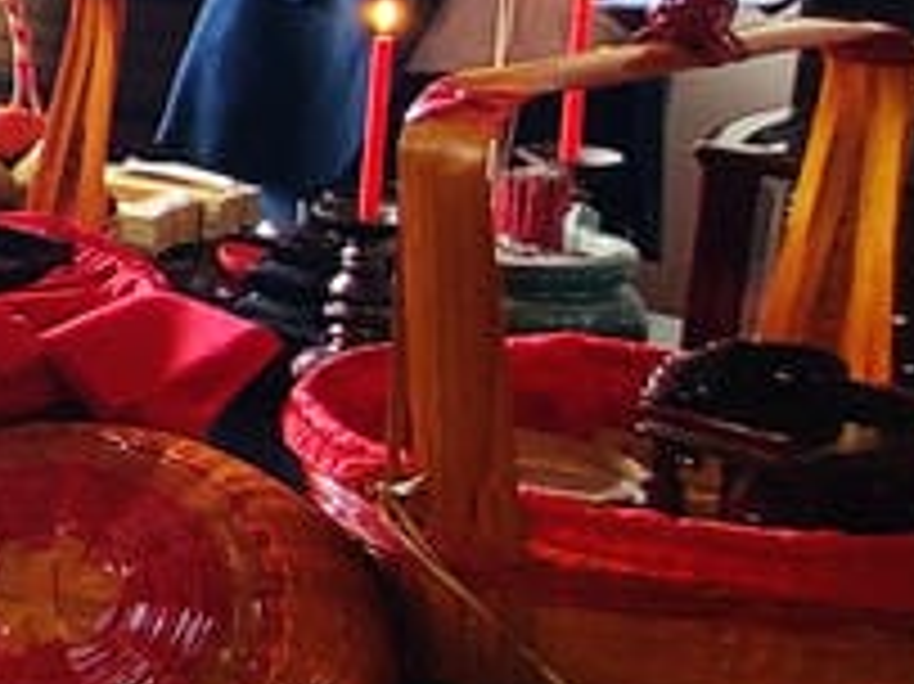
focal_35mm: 77
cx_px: -1216
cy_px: 40
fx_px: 2032
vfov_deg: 18.7
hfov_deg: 15.5
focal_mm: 2.2
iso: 125
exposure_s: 1/59
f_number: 2.2
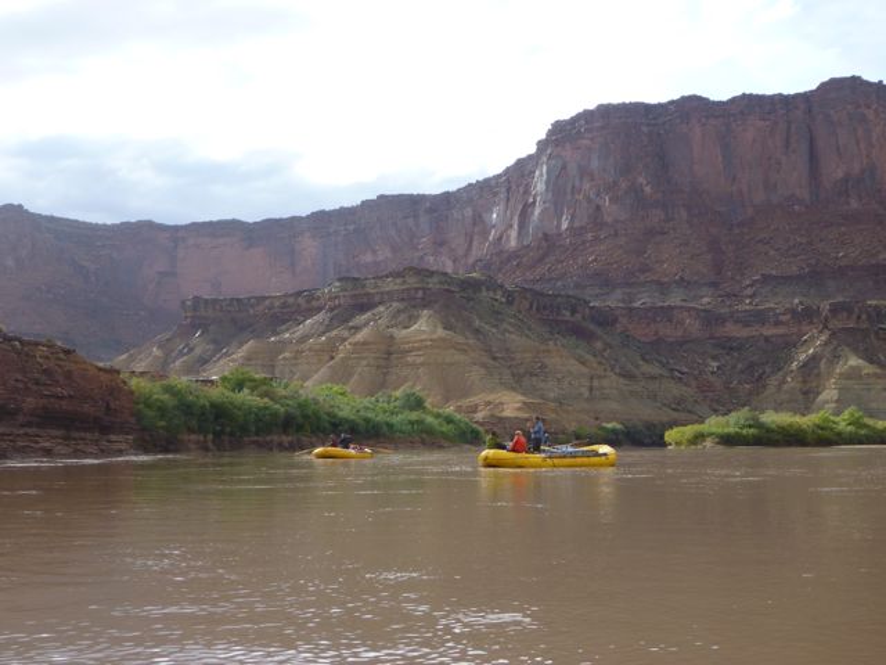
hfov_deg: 42.9
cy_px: 332
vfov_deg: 32.9
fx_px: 1126
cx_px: 443
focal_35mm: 44
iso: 80
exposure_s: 1/200
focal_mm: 7.8
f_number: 4.3
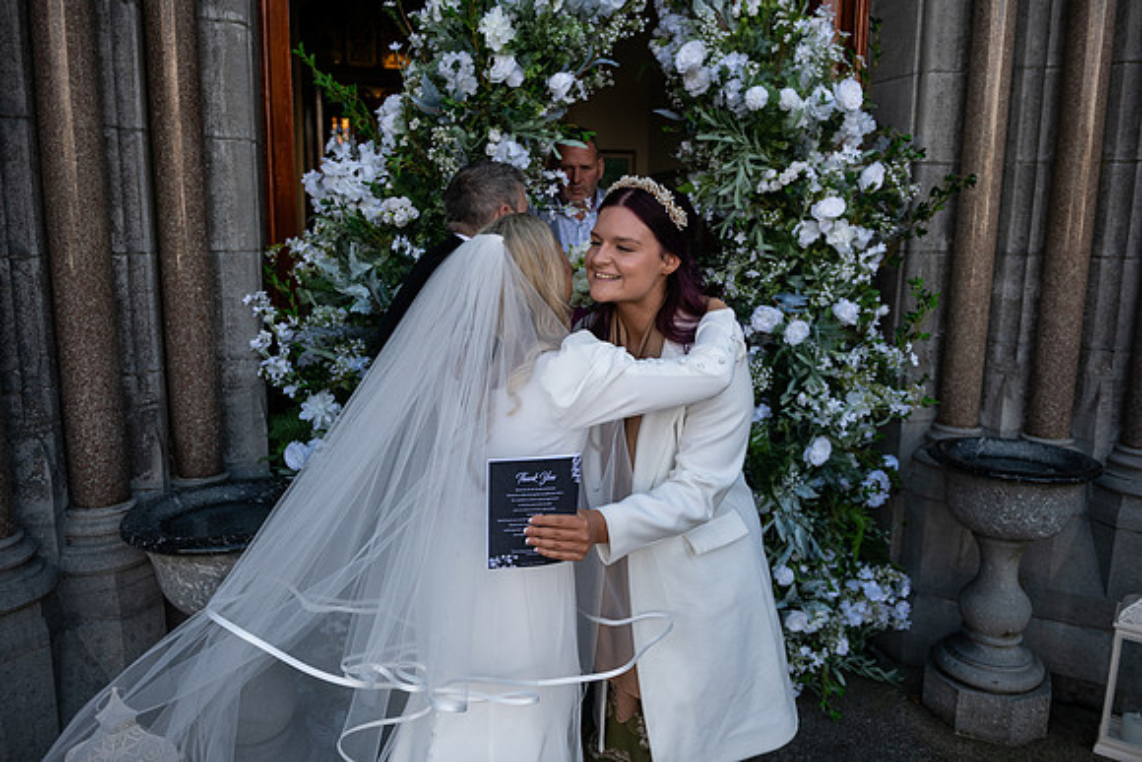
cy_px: 381
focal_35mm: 27
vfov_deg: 48.0
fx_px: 857
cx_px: 571
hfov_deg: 67.4
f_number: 3.5
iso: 500
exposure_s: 1/2500
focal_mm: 27
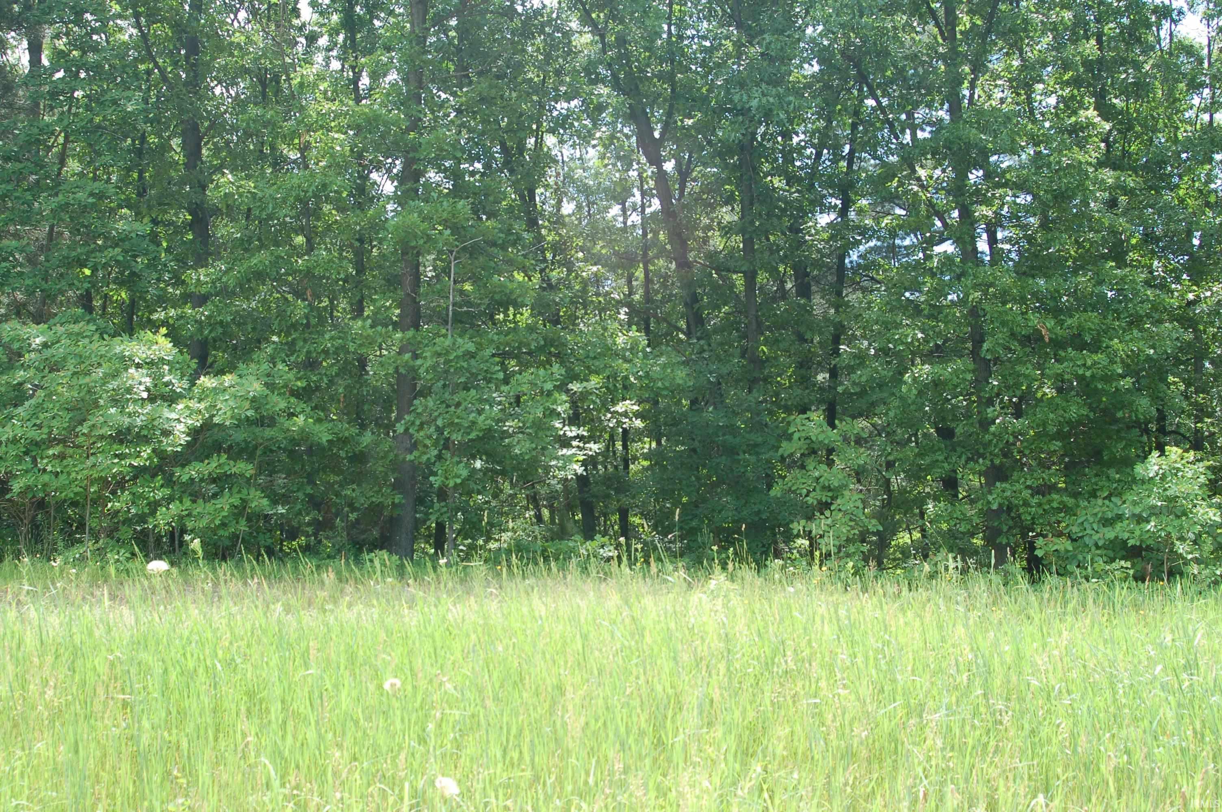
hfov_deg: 46.4
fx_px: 1424
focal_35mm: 42
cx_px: 611
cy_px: 406
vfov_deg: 31.8
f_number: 5.6
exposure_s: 1/125
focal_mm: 28
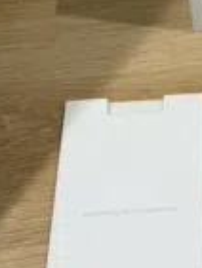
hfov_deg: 10.7
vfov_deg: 14.4
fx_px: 1057
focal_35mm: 136
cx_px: 265
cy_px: 34
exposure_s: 1/100
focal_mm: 6.76
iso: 50
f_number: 1.78
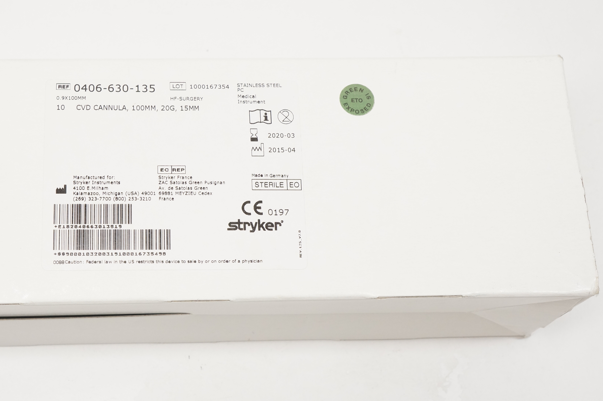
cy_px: 198
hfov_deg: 30.8
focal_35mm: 65
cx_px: 192
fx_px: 1083
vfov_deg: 21.0
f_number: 7.1
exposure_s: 1/100
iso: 800
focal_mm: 29
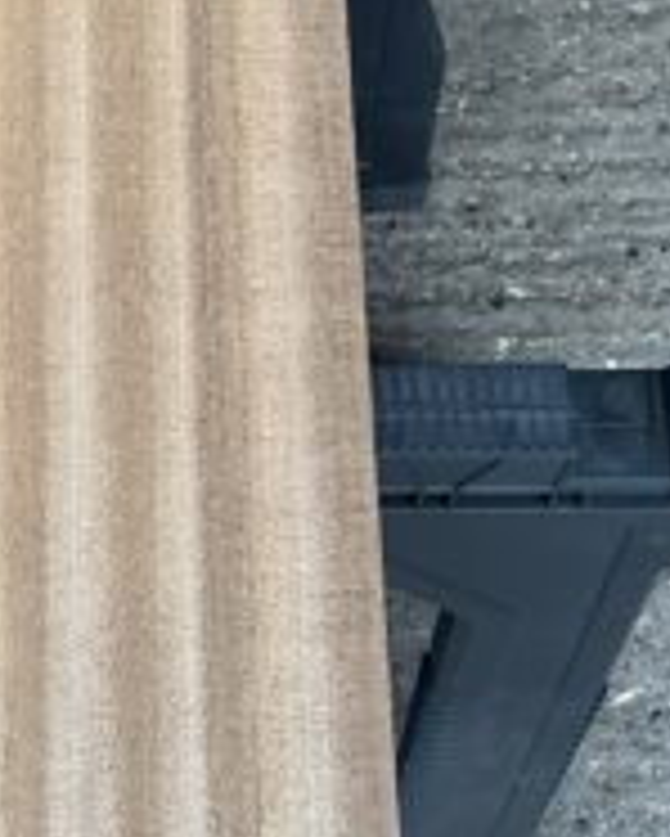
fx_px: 2006
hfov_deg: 18.5
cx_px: 27
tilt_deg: -67.9
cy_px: 61
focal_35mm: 81
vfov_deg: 22.9
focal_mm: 3
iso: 40
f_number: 1.8
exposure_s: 1/100
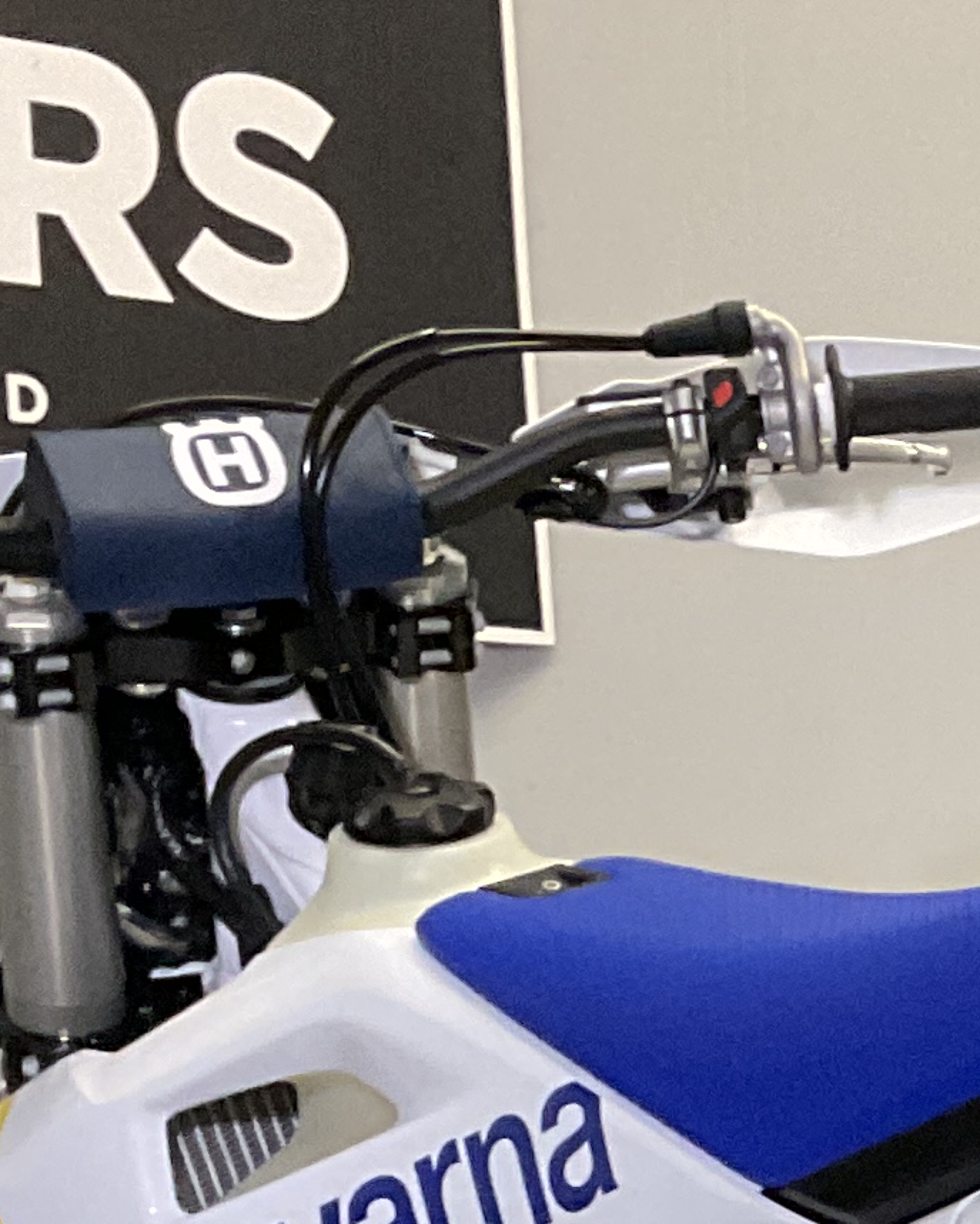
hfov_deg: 11.1
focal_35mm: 133
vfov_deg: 13.8
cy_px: 1669
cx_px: 1526
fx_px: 4819
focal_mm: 3
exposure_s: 1/60
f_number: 1.8
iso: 200
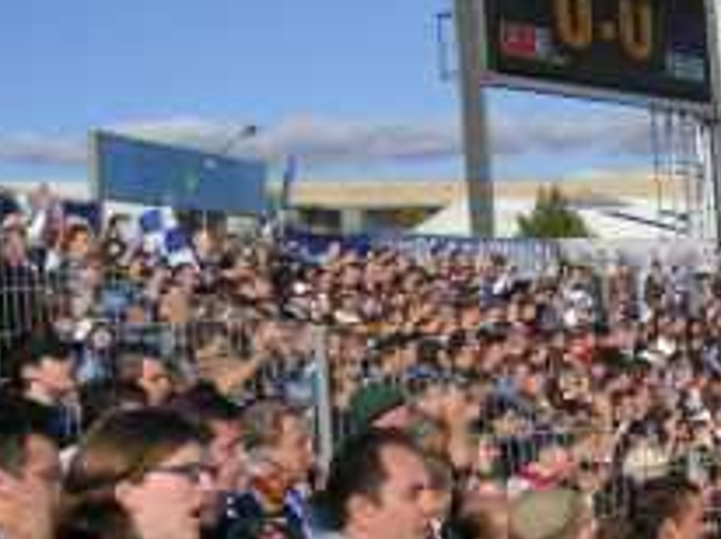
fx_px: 1872
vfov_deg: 16.4
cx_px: 458
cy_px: 250
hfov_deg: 21.7
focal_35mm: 90
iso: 50
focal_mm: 6.1
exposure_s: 1/350
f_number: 6.7
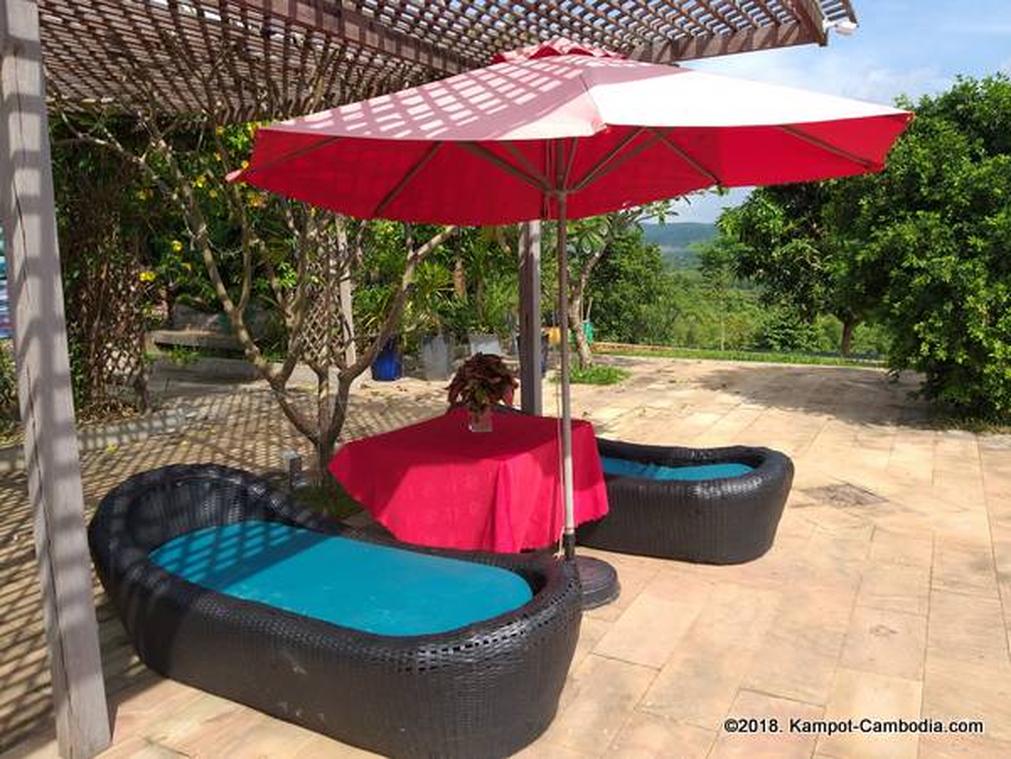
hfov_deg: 67.3
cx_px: 506
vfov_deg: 53.1
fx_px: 759
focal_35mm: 26
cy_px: 380
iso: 40
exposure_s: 1/1262
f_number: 1.7
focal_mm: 3.93
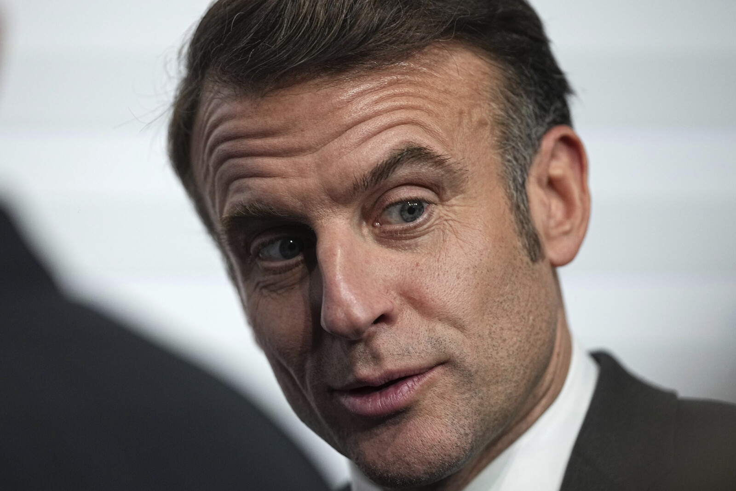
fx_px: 6133
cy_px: 246
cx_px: 368
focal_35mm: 300
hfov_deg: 6.9
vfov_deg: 4.6
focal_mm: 300
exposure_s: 1/400
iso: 2000
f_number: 2.8
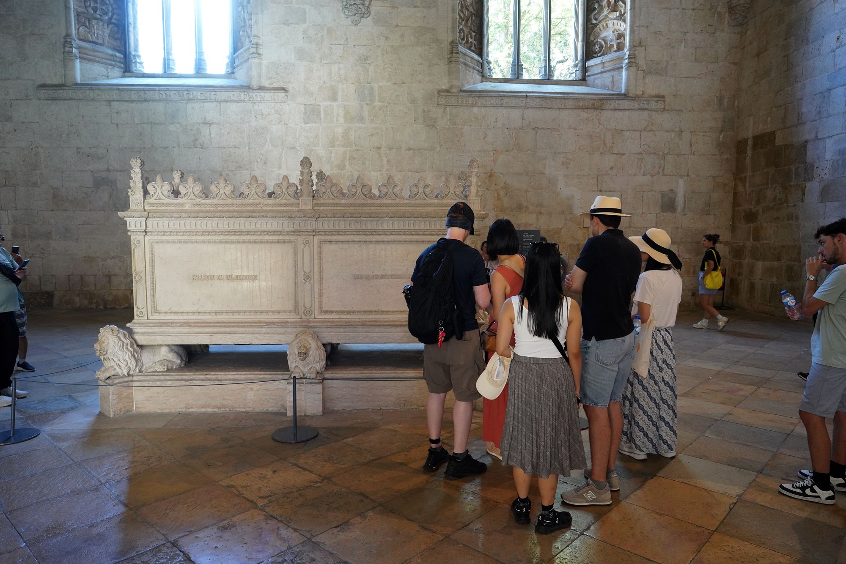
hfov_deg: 73.7
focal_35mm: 24
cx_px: 423
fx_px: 564
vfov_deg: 53.1
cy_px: 282
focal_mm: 24
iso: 3200
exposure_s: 1/80
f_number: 5.6
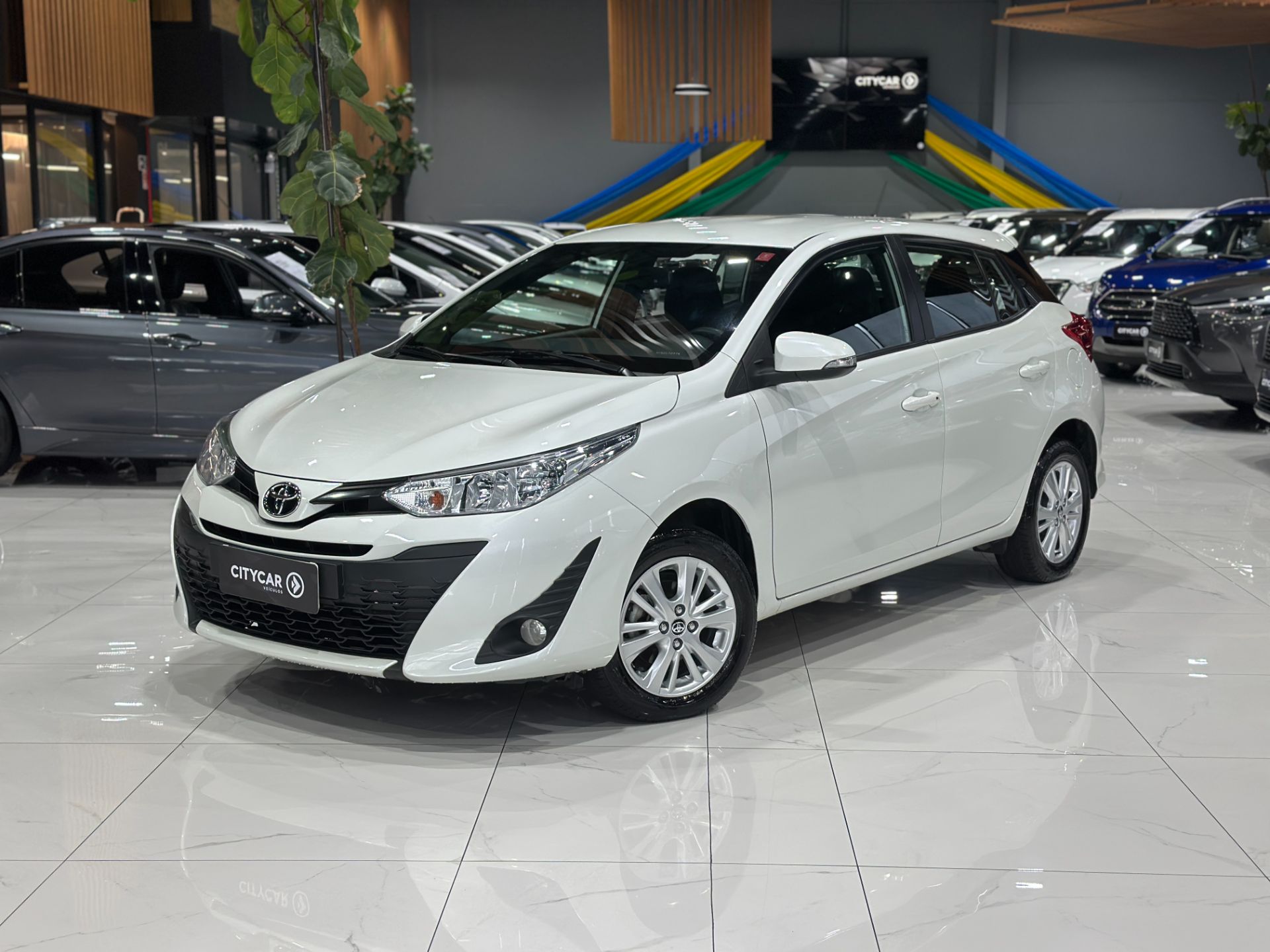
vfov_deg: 30.3
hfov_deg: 39.7
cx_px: 635
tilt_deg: -8.4
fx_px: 1761
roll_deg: -0.3
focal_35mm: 48
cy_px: 476
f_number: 1.78
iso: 100
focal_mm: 6.86
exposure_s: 1/120
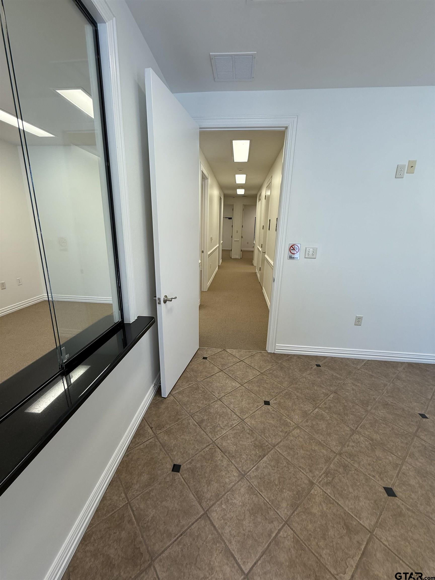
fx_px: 235
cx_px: 218
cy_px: 290
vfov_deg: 102.1
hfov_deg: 85.7
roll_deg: -2.4
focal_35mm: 14
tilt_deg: -14.9
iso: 80
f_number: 2.2
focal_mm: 2.22
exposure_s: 1/120
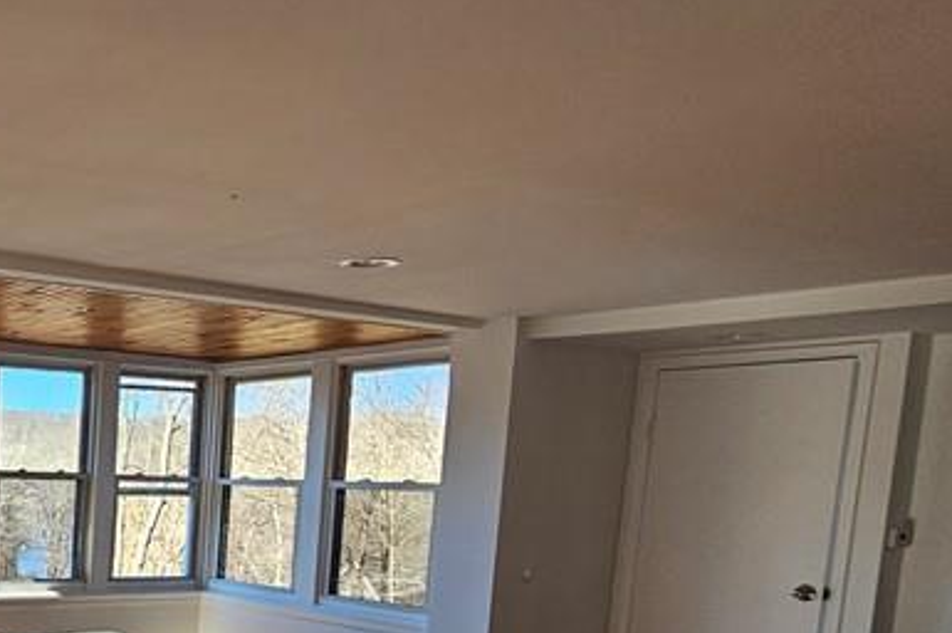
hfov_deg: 40.2
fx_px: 951
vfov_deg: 34.5
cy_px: 584
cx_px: -151
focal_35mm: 36
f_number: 2.2
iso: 50
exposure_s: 1/144
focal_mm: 2.2
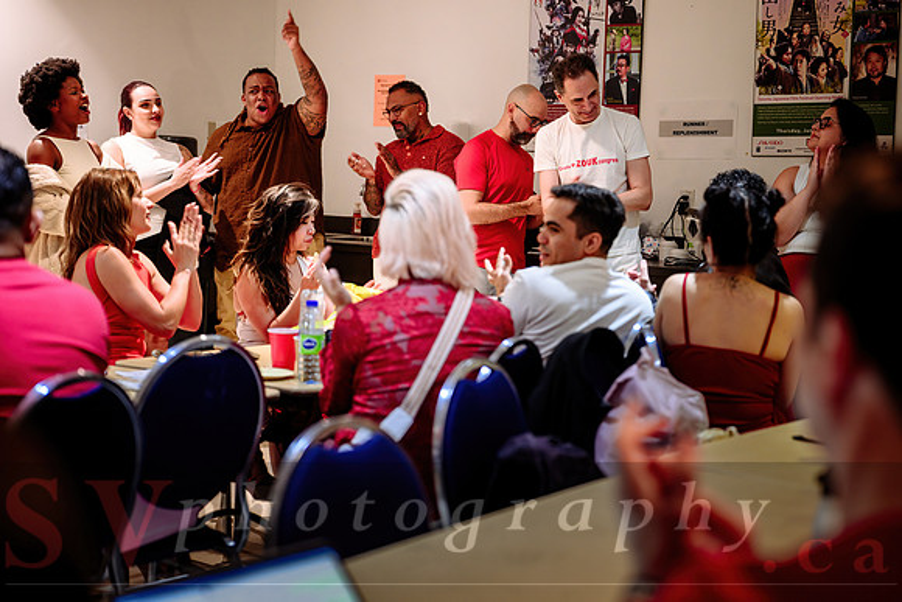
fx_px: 1482
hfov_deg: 33.8
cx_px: 494
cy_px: 272
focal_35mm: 59
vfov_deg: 22.9
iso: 1000
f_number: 2
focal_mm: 54
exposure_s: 1/100
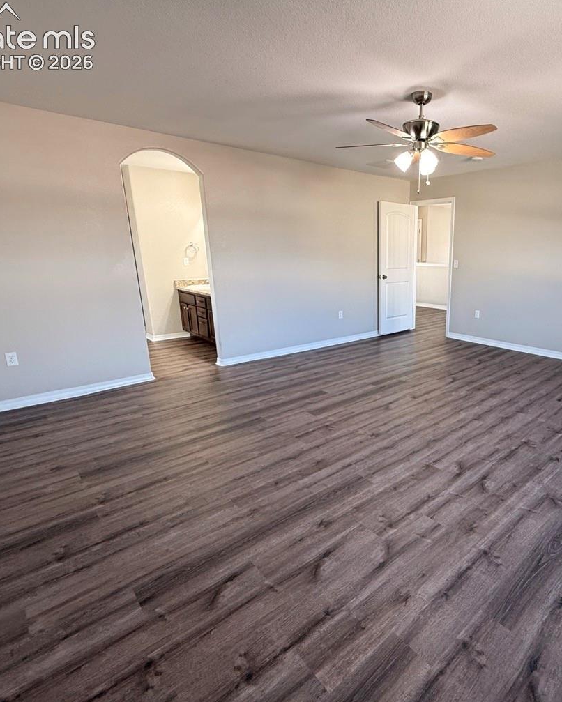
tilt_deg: -13.9
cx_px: 397
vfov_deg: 83.3
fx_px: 395
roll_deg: -0.4
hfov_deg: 67.8
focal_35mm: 19
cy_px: 351
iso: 160
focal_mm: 2.22
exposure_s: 1/120
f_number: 2.2
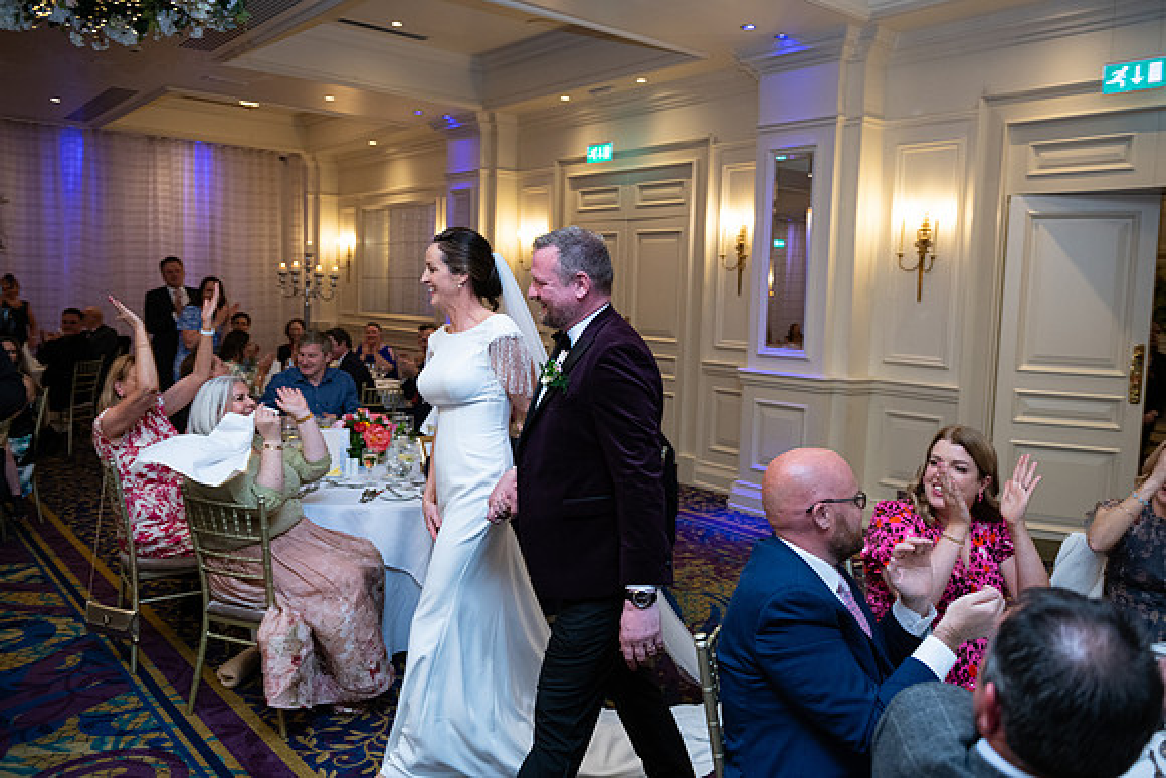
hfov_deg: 63.6
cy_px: 389
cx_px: 583
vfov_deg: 45.0
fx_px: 939
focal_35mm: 29
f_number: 3.5
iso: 800
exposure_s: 1/160
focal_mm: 29
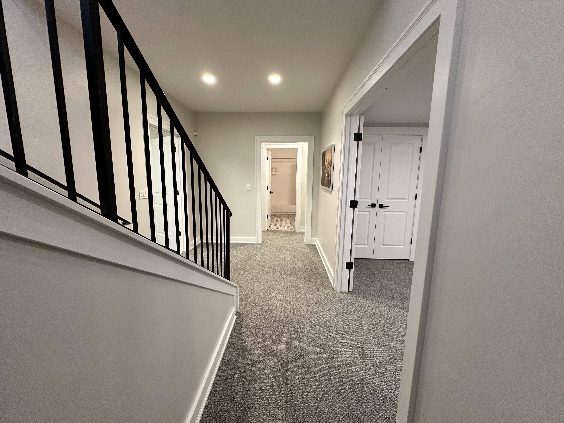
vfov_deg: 85.7
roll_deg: -0.5
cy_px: 212
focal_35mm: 14
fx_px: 228
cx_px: 282
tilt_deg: -8.5
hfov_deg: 102.1
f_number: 2.2
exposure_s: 1/60
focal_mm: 2.22
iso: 250
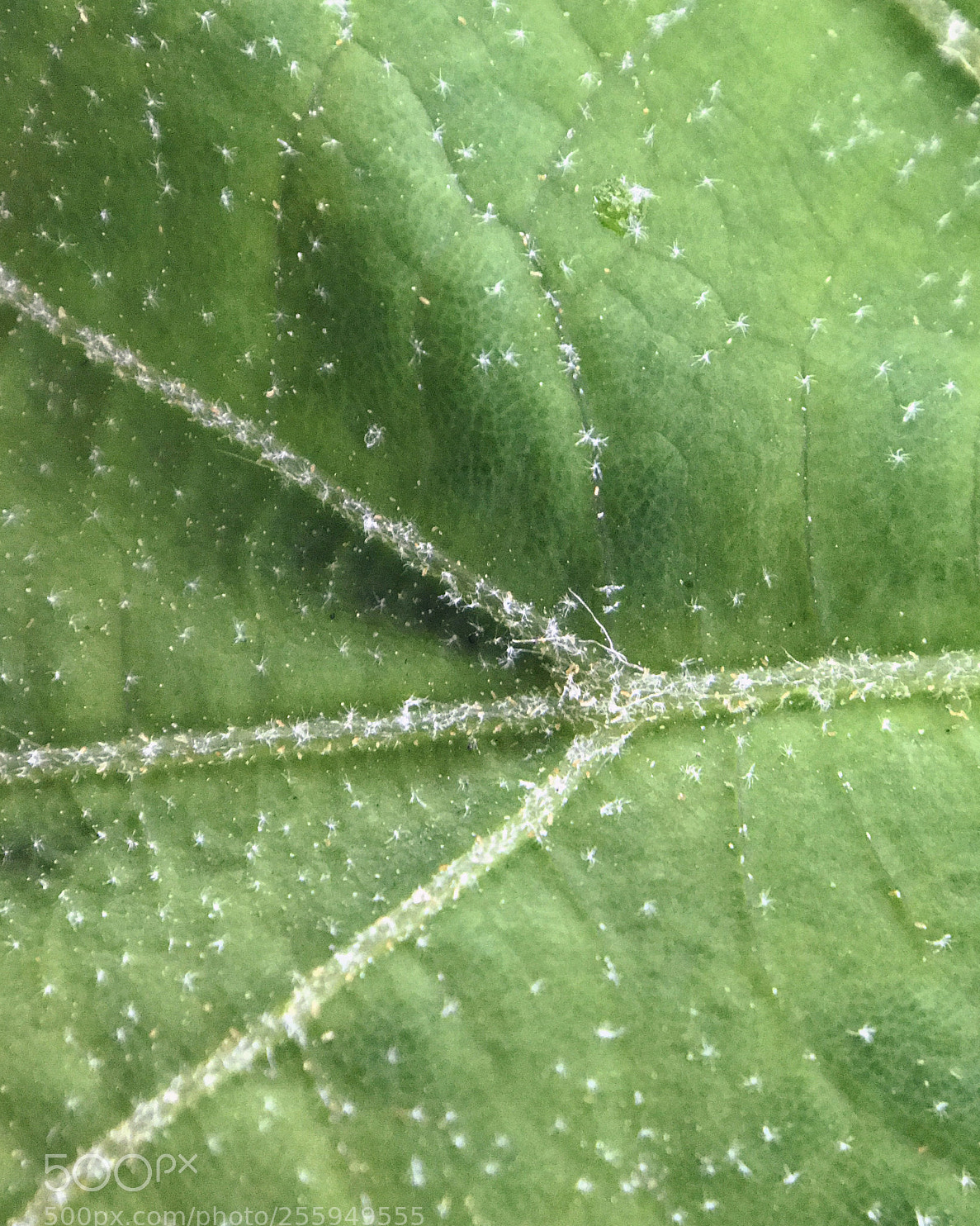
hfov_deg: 25.4
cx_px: 488
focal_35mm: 60
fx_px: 2176
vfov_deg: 31.5
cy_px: 620
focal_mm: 6.6
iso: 250
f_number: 2.8
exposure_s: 1/50
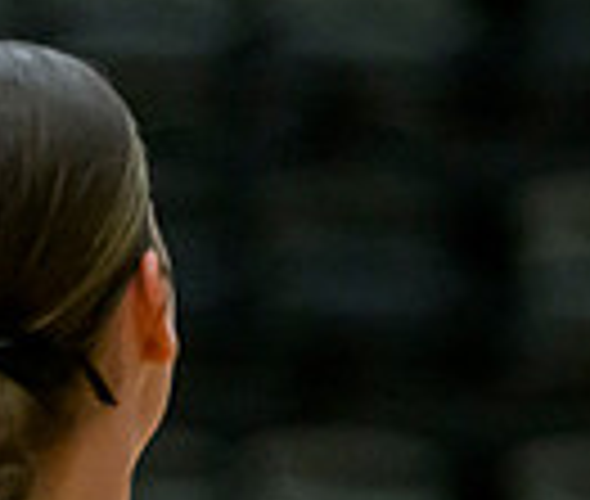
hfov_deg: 1.8
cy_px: -66
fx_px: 19212
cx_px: -760
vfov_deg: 1.5
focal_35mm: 1075
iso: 6400
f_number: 2.8
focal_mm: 185
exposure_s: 1/1250
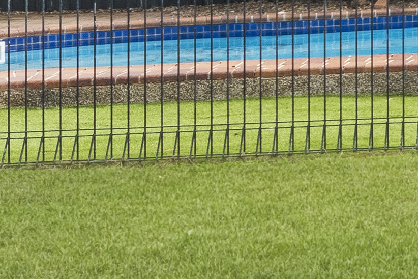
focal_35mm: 122
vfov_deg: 10.9
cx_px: 981
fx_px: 1416
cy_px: -124
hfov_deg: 13.0
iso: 400
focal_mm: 12
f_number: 8
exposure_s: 1/125
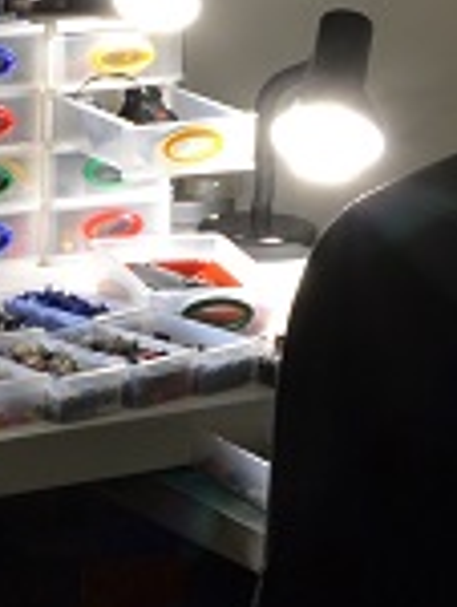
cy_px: 257
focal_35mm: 138
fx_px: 2422
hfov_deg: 10.3
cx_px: -287
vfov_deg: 14.3
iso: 100
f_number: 22
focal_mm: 18
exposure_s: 1
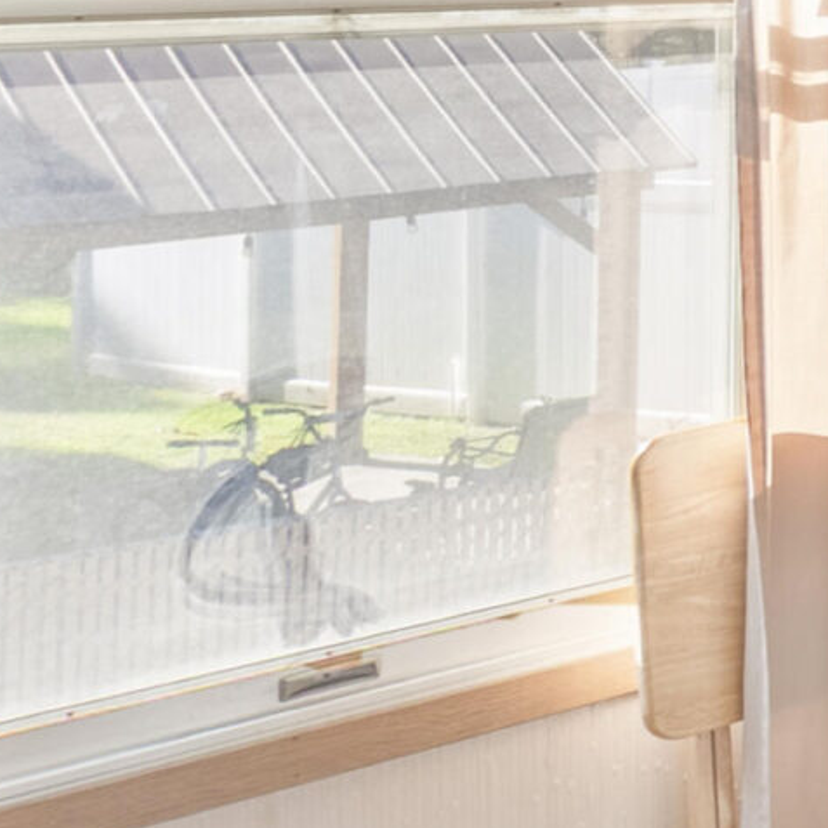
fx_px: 1976
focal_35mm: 73
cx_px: 2196
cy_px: 3
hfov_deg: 13.3
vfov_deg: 22.8
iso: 100
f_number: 9
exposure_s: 3.2
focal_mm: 16
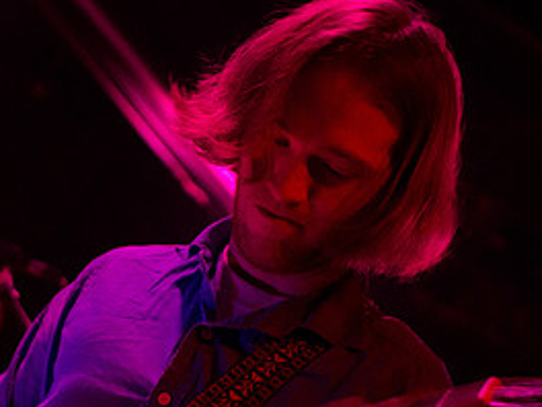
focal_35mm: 95
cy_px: 361
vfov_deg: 15.4
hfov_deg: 20.6
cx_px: 166
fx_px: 1487
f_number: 1.4
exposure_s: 1/30
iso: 2000
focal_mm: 30
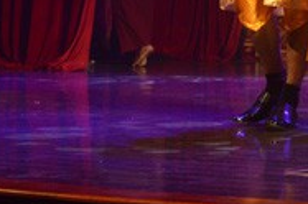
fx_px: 1597
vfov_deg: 7.1
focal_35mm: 187
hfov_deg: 10.5
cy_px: -156
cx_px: 517
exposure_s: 1/125
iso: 400
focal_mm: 34
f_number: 5.6
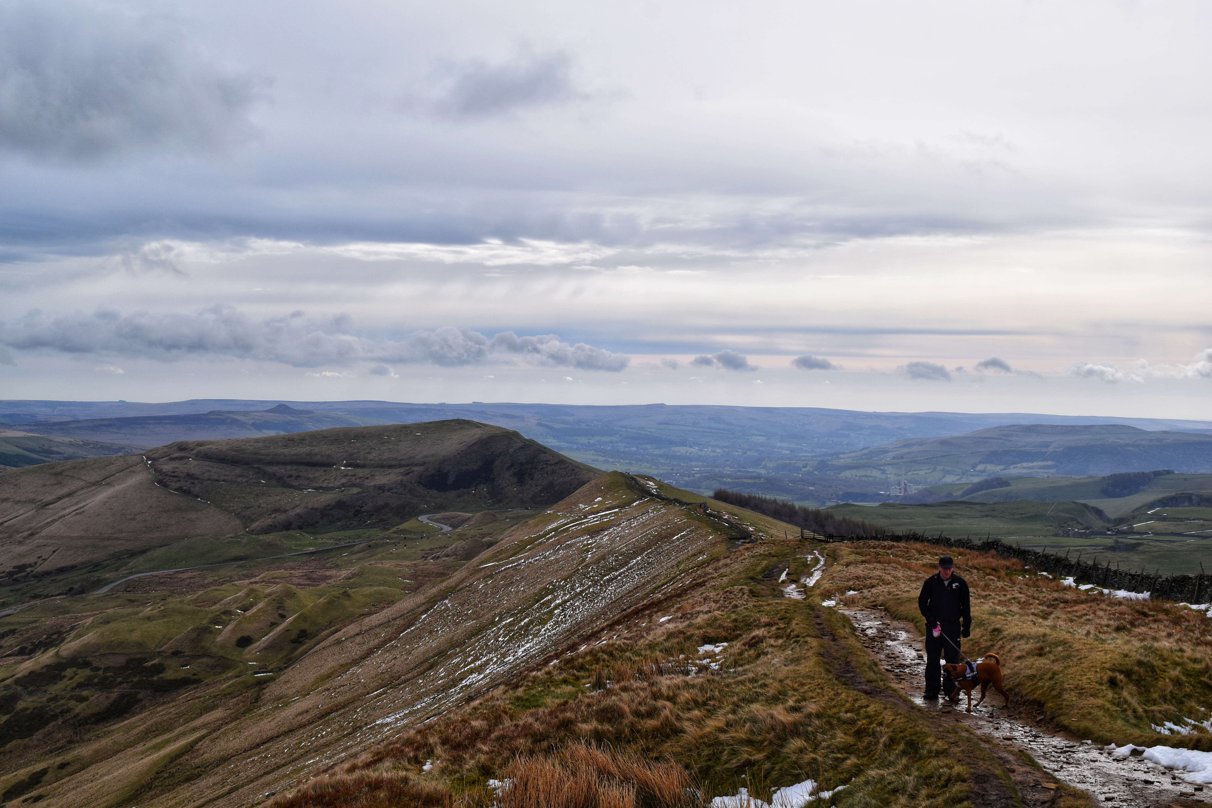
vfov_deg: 29.9
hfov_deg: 43.6
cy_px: 404
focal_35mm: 45
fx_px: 1515
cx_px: 606
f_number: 10
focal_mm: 30
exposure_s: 1/400
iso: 200
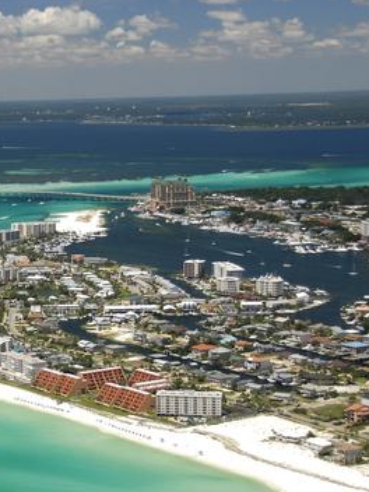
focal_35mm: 92
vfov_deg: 21.3
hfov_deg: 15.7
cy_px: 291
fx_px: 1306
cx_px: -16
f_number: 4.5
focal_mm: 35
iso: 200
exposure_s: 1/800
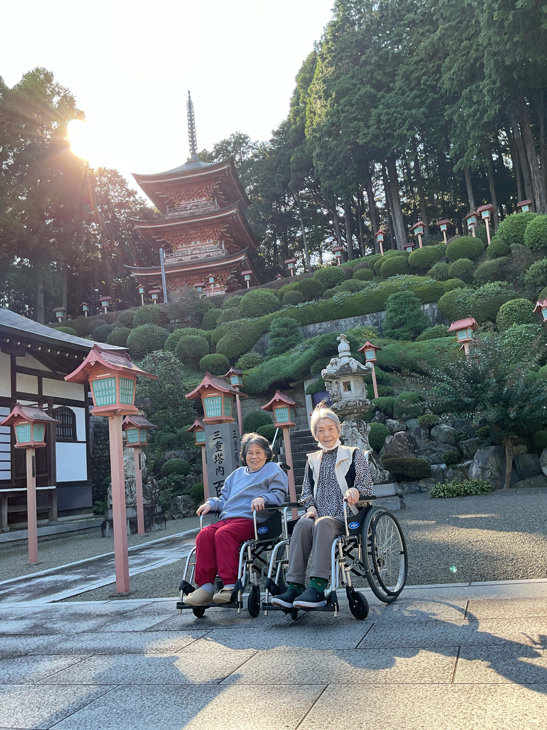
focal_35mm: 29
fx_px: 611
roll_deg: +6.3
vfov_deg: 61.7
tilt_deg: +10.7
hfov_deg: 48.2
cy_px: 365
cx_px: 274
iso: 16
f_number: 1.8
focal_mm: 3
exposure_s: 1/174
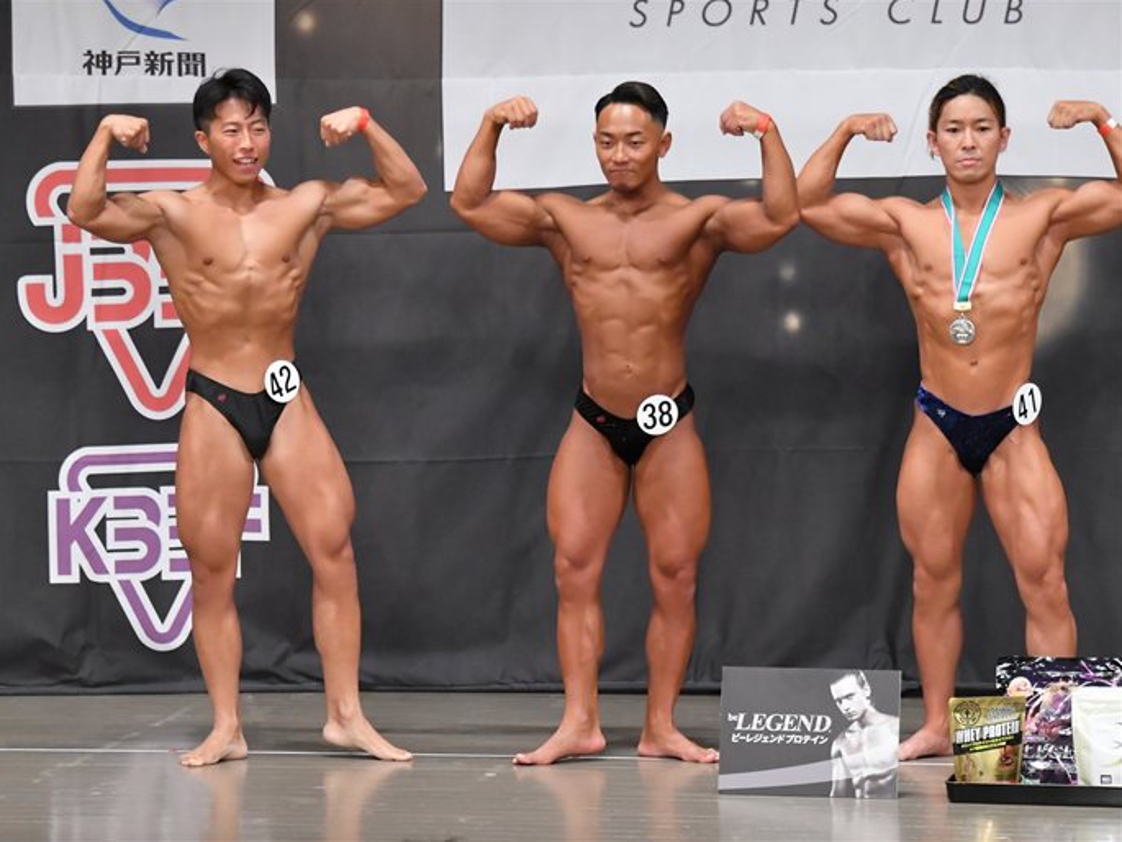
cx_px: 489
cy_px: 421
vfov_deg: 6.3
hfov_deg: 8.4
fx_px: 7651
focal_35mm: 236
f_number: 5.6
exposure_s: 1/400
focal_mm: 145
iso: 6400
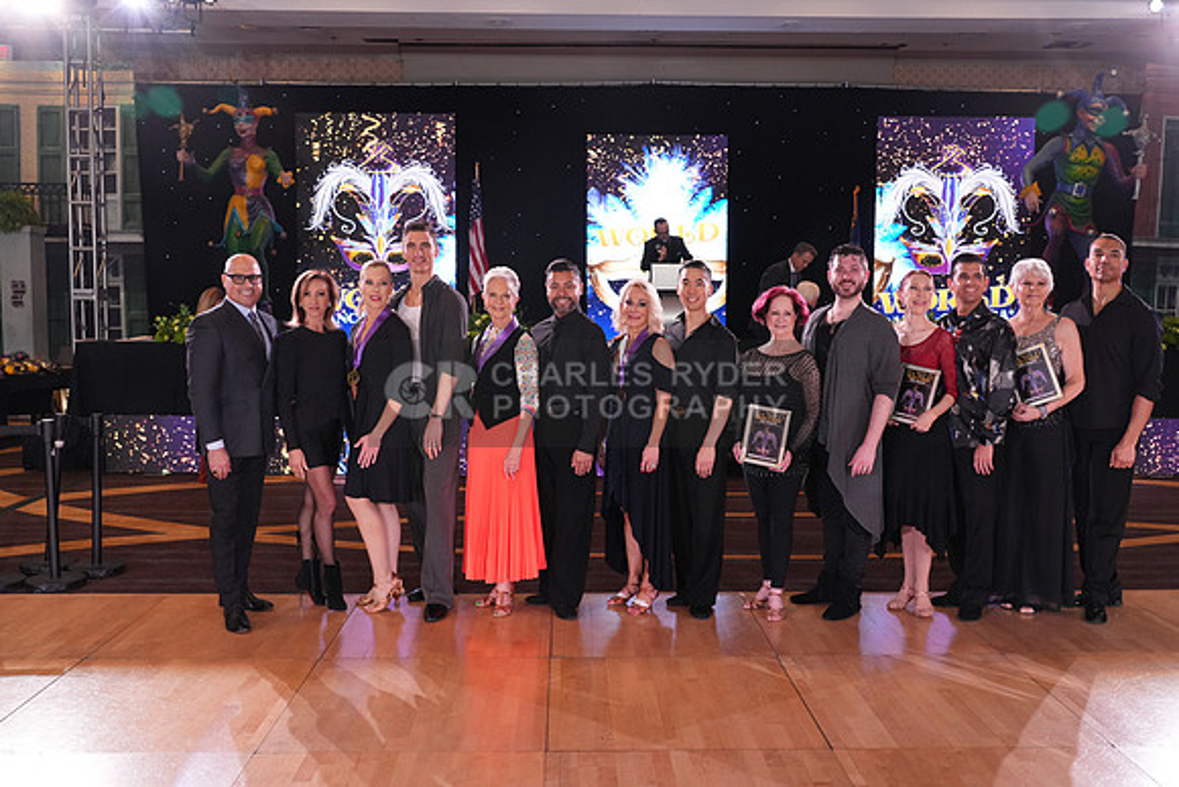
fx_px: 1048
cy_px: 394
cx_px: 590
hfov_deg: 58.7
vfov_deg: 41.1
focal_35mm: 32
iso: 2000
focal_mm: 32
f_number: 5.6
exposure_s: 1/200
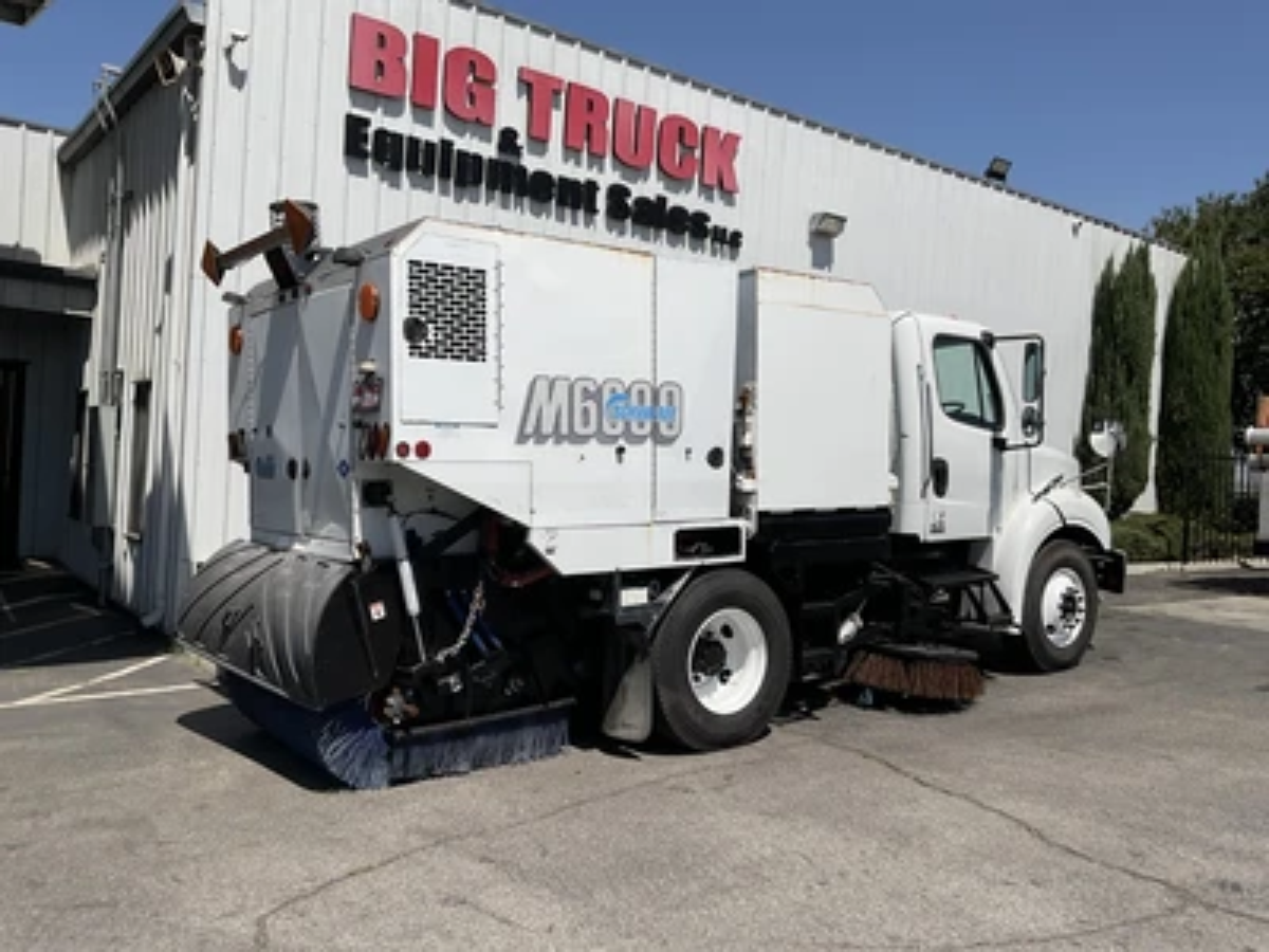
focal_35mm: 29
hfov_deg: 61.7
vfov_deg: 48.2
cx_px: 634
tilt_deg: +0.1
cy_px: 476
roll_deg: -4.2
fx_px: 1063
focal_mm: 3
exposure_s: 1/4065
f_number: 1.8
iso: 16
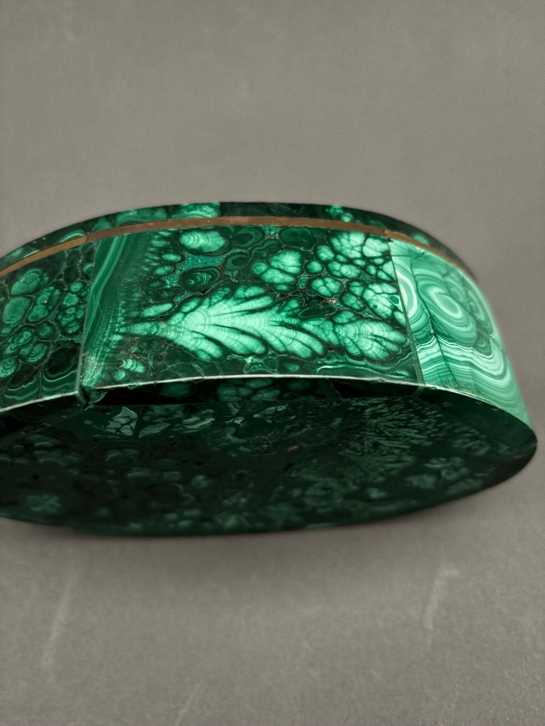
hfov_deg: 53.1
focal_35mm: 26
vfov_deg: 67.3
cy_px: 363
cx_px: 272
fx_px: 546
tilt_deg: -56.6
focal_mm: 5.96
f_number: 1.6
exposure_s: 1/20
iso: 1000
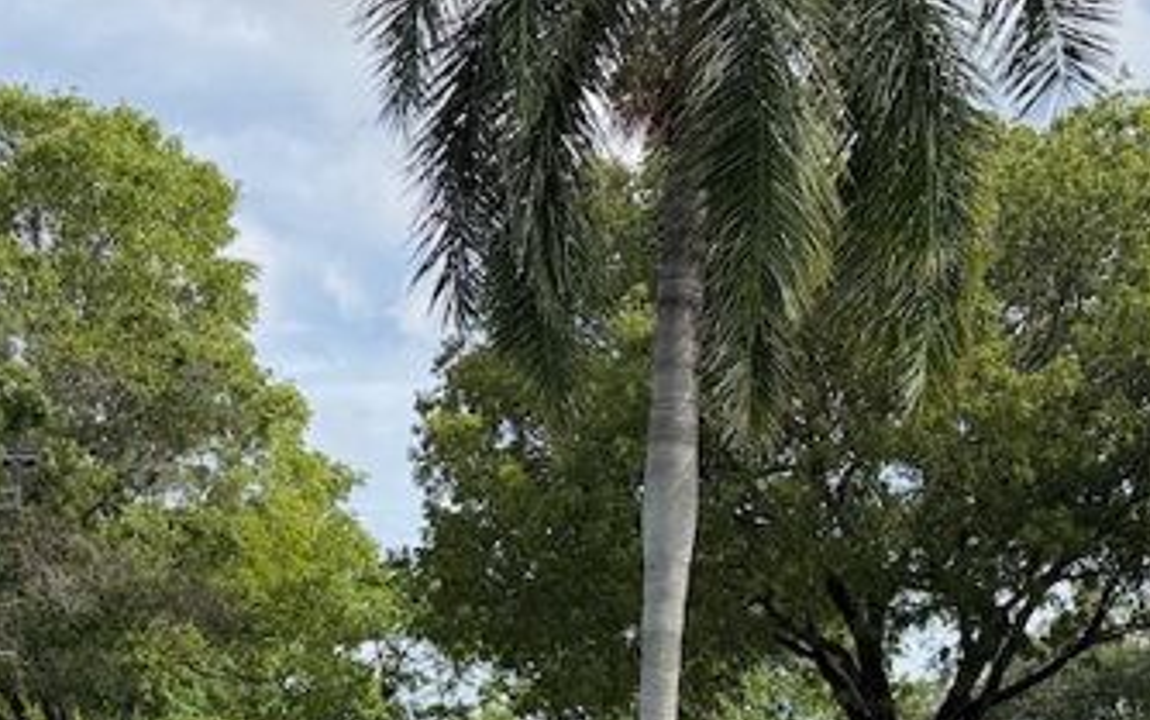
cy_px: 978
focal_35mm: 78
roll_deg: +0.4
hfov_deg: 26.4
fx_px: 2445
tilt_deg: -3.7
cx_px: 682
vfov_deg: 15.8
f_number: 1.78
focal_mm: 6.76
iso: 100
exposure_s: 1/1901
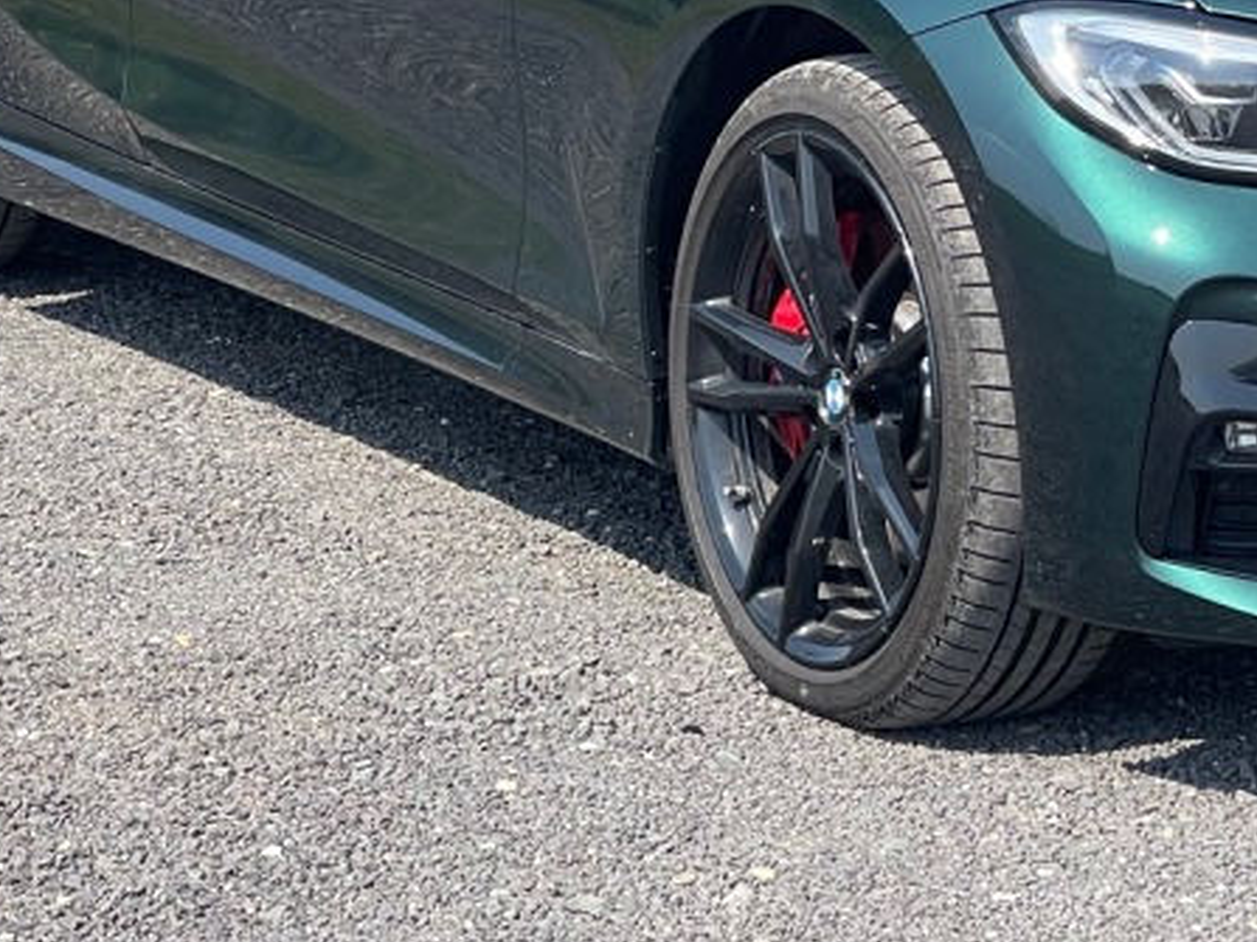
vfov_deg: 8.6
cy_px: -87
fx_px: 6244
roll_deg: +1.3
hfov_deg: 11.4
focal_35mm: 172
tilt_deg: -5.5
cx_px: 1038
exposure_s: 1/630
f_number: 2.2
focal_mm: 7.5
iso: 20
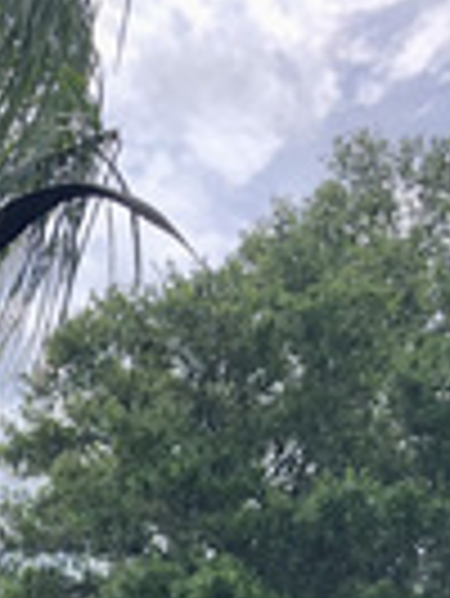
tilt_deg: +3.2
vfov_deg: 15.9
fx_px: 1817
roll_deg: +1.1
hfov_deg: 13.8
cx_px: -74
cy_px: 1084
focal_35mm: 105
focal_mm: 3.99
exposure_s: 1/906
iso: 20
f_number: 1.8
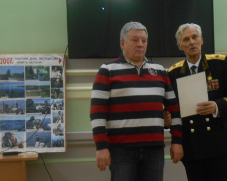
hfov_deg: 20.3
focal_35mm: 94
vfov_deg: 16.3
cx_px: 157
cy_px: 117
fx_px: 631
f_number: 5.3
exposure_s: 1/25
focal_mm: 11.6
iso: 400
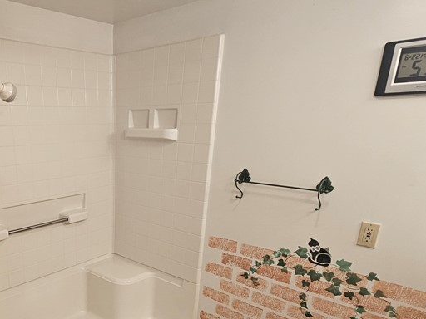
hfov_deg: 62.3
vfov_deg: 50.8
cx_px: 92
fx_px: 320
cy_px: 239
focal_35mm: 26
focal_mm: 2.2
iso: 125
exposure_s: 1/60
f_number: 2.2
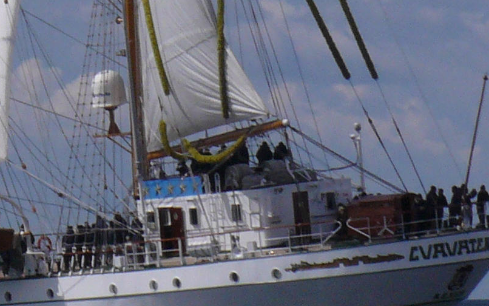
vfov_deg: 2.2
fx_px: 7917
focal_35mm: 594
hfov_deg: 3.5
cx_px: -232
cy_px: -181
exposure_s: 1/640
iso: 100
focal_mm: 24.6
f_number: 8
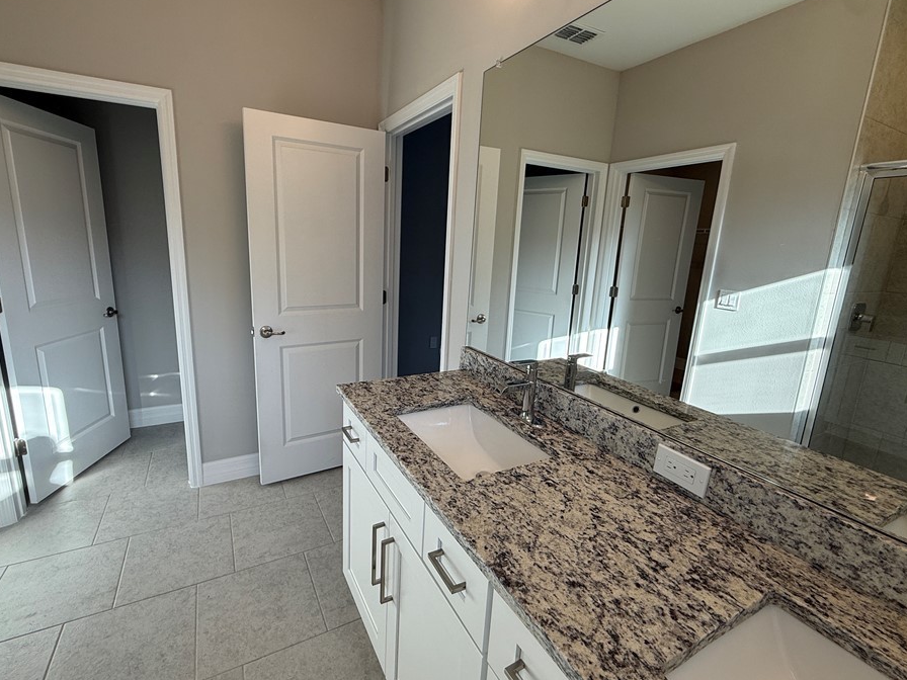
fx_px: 419
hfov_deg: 94.3
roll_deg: -1.7
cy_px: 325
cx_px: 417
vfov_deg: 78.1
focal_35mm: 16
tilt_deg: -9.8
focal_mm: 2.22
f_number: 2.2
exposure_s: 1/135
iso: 64
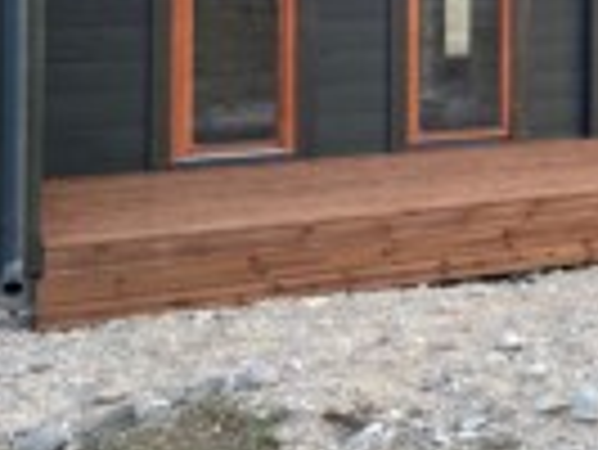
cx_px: 715
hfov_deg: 23.0
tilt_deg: +1.4
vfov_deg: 18.0
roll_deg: -0.2
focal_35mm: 78
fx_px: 1349
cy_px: -86
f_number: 1.6
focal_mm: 4.2
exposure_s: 1/121
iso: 125
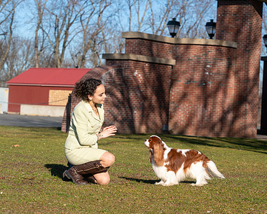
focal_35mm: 98
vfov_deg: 15.7
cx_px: 159
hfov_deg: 19.5
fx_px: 774
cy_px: 131
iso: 100
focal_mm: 70
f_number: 4.5
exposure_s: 1/1000
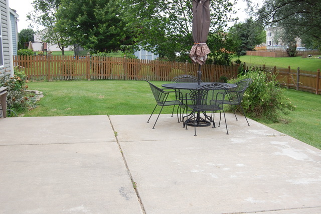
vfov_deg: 29.8
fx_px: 401
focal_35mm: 45
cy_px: 107
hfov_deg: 43.6
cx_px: 160
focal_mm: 30
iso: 200
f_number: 7.1
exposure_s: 1/200
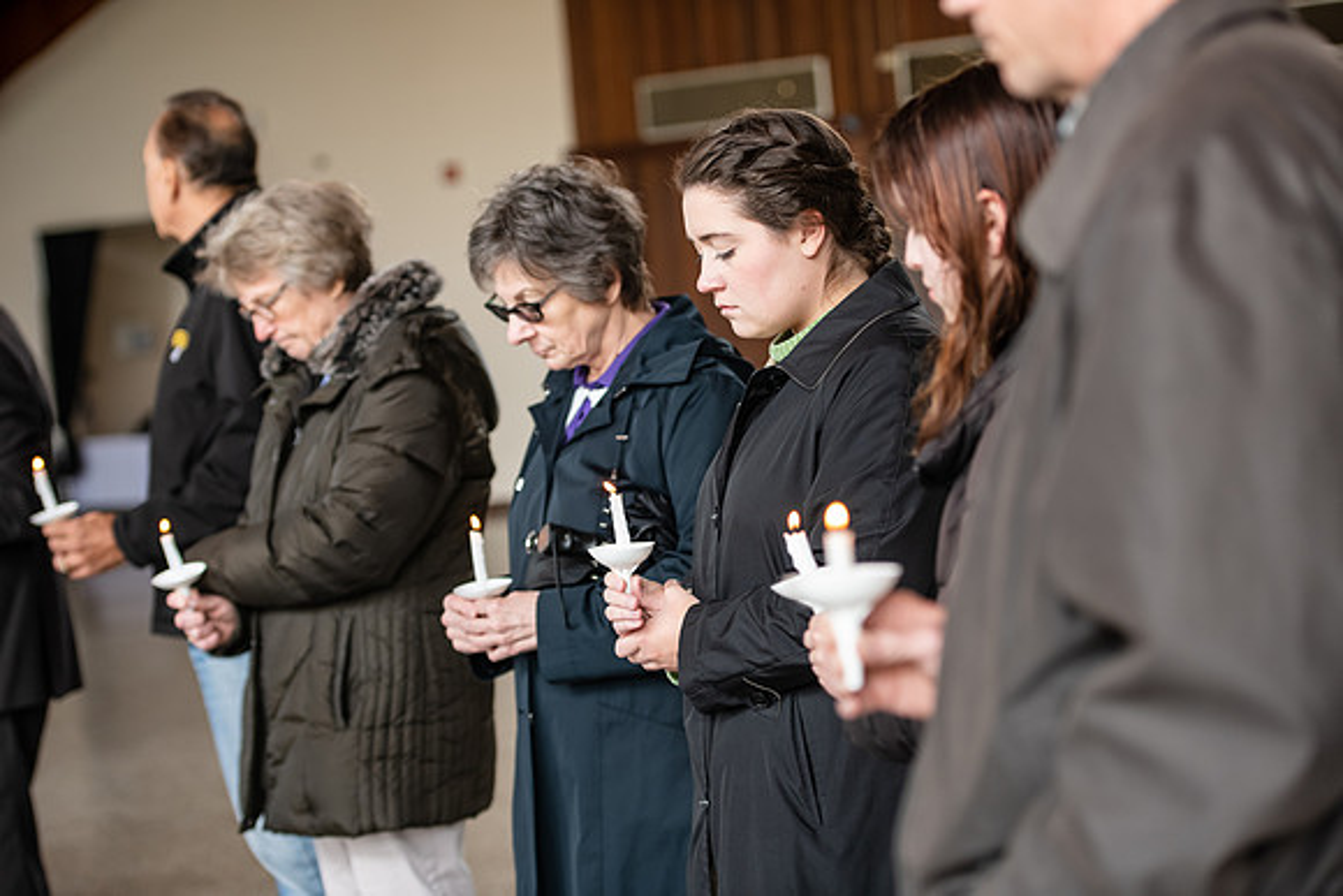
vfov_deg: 16.7
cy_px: 448
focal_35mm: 82
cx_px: 672
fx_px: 3060
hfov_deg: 24.8
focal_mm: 82
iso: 800
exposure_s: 1/200
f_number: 3.2
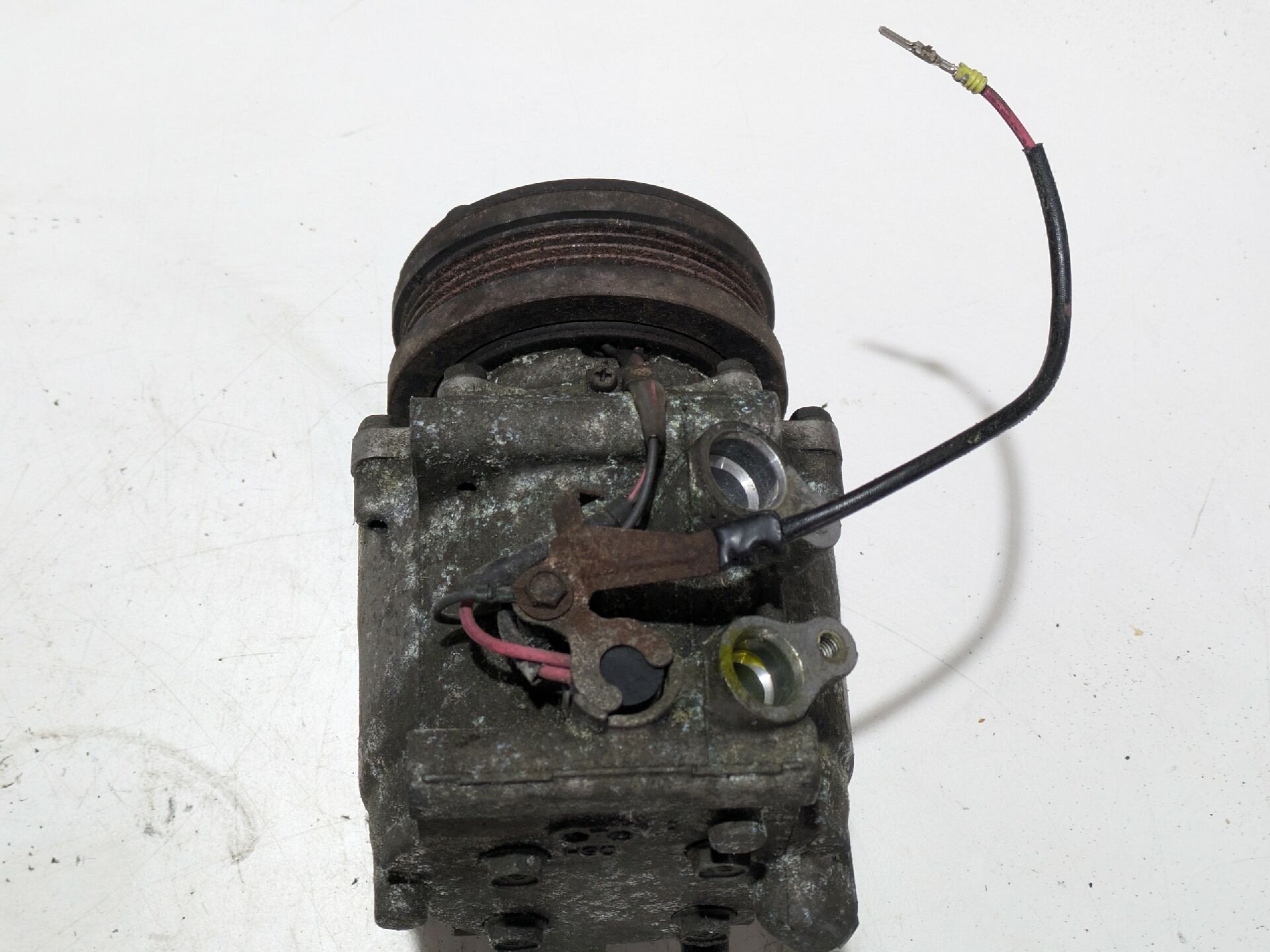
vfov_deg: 28.6
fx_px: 1871
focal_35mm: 51
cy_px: 476
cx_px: 635
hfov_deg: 37.5
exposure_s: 1/100
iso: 164
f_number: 1.89
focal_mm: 5.43
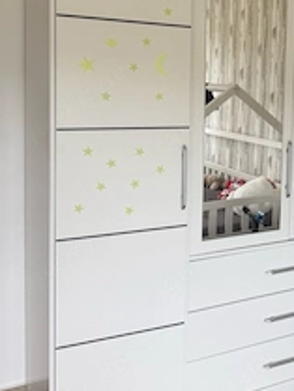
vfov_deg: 40.6
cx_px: 257
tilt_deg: -3.6
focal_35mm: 46
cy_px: 125
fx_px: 520
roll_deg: -1.6
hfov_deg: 30.4
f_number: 1.78
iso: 100
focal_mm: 6.76
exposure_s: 1/121
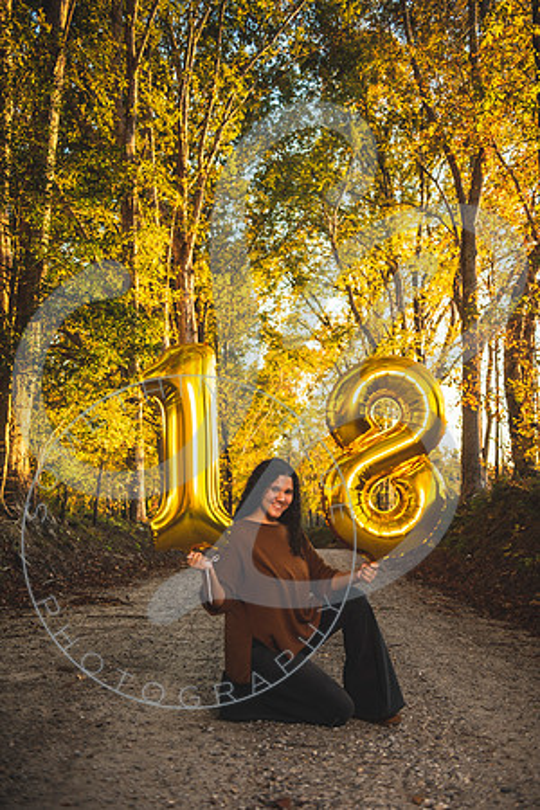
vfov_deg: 48.5
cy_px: 405
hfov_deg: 33.4
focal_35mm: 40
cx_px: 270
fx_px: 900
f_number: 2.8
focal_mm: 40
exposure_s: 1/320
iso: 200
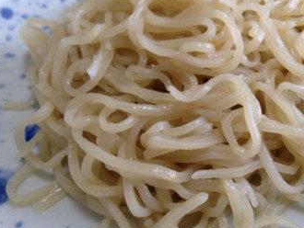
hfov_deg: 35.7
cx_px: 210
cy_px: 109
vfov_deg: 27.6
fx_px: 466
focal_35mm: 53
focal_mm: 4.28
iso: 64
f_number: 2.4
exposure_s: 1/20
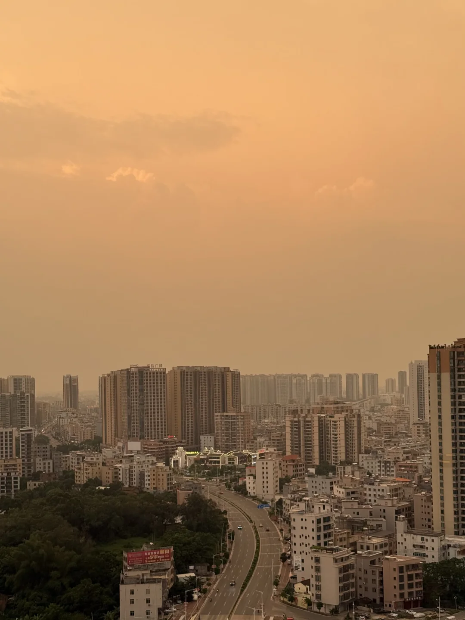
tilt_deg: +4.3
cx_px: 232
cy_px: 310
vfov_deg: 39.7
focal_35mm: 48
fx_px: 860
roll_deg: +0.8
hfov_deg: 30.3
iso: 64
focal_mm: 6.76
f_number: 1.78
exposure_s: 1/499
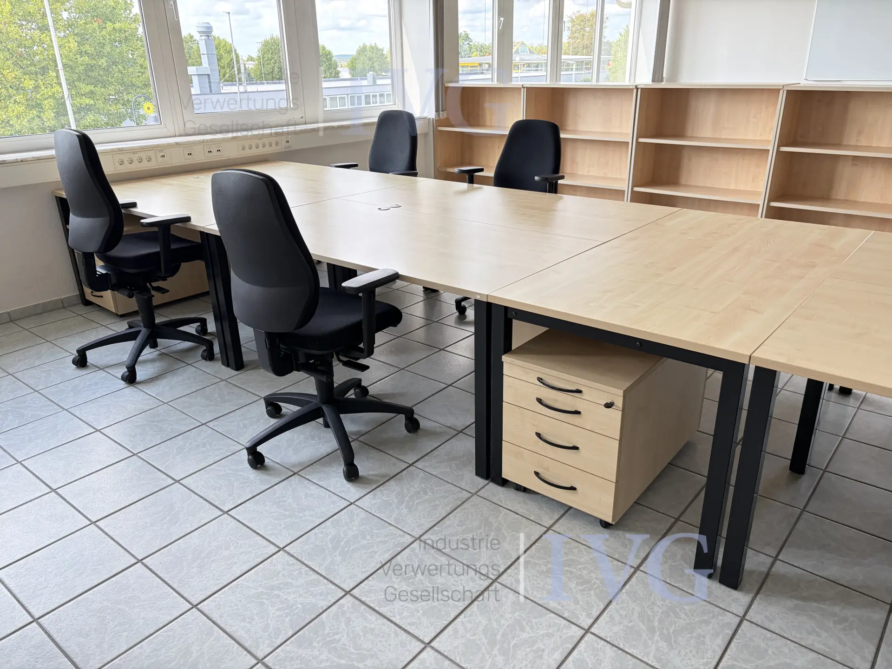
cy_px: 334
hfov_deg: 67.3
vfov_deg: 53.1
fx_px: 670
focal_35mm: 26
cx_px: 446
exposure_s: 1/202
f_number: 1.6
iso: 80
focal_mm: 5.96
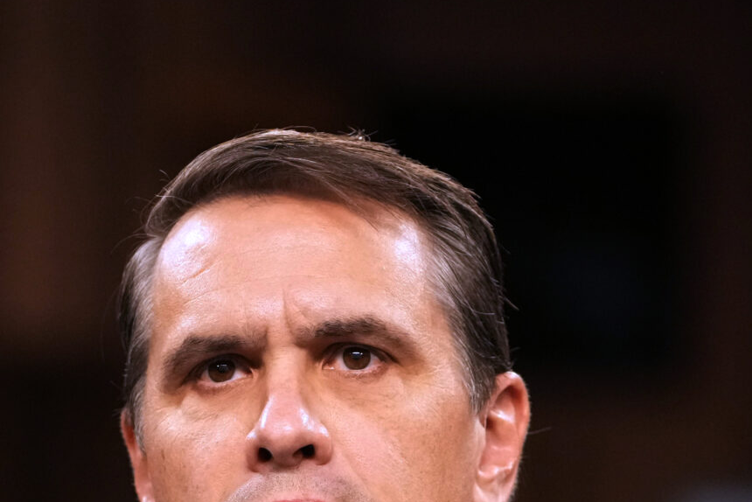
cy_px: 678
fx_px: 10259
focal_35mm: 491
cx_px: 245
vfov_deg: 2.8
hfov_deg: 4.2
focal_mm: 165
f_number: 2.8
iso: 4000
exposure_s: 1/500
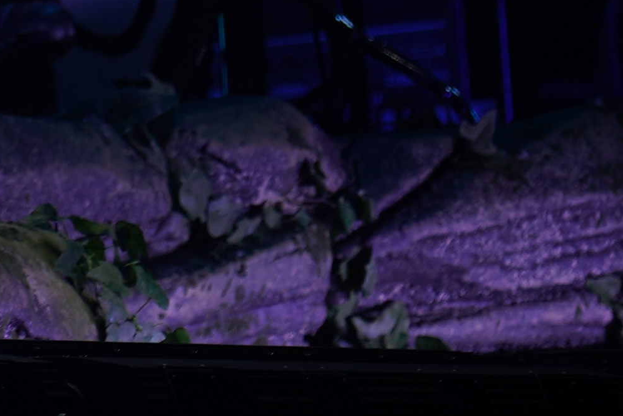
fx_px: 10957
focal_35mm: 633
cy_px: -518
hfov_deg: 3.2
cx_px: -403
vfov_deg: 2.2
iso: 100
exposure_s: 1/125
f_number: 4
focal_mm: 105
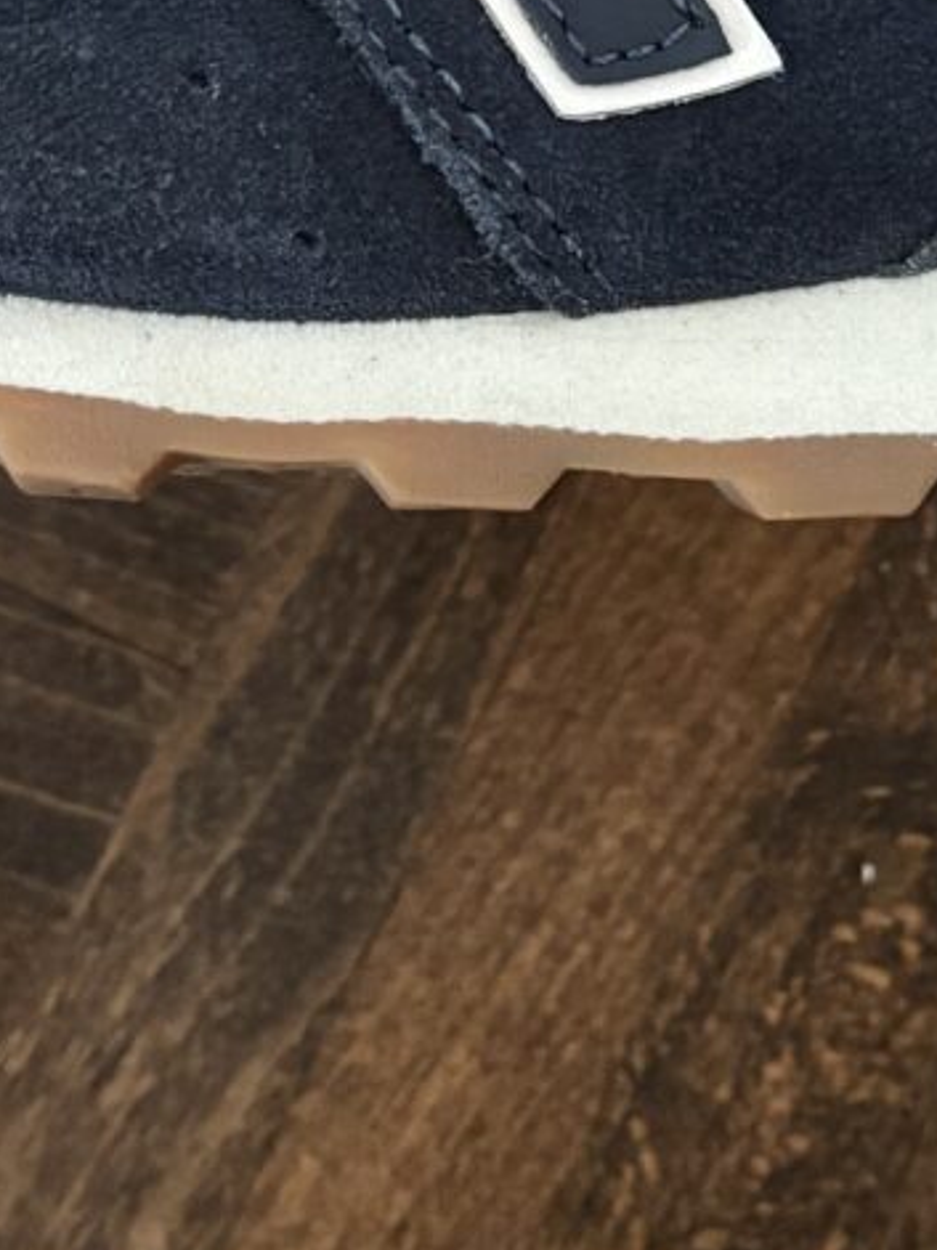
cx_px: 751
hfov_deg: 13.0
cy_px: -255
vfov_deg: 16.7
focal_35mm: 113
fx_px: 4080
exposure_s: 1/30
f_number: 1.6
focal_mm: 5.96
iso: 800
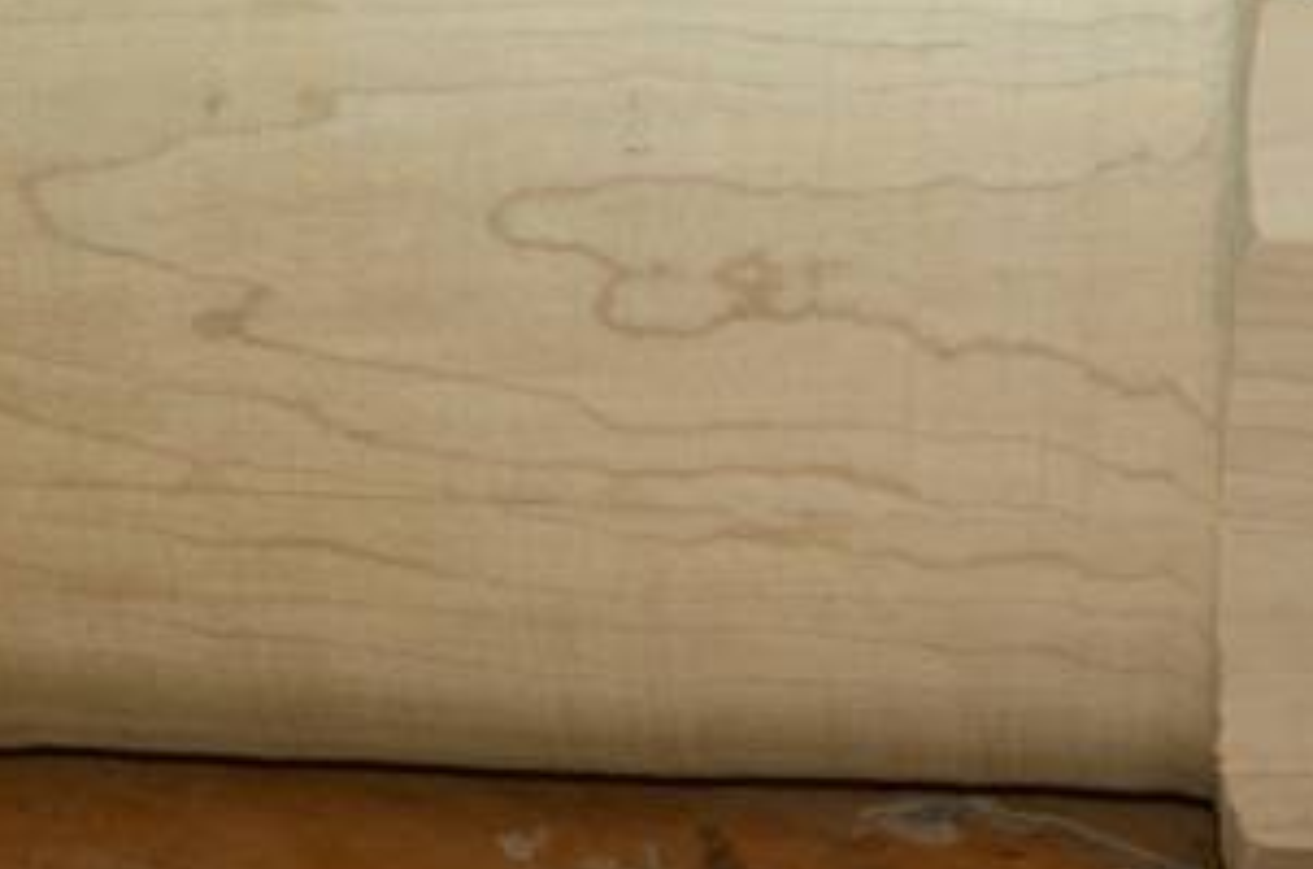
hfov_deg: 13.8
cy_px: 148
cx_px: 417
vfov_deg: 9.1
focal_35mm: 149
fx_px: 5423
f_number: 5.6
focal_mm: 50
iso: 400
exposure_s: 1/80
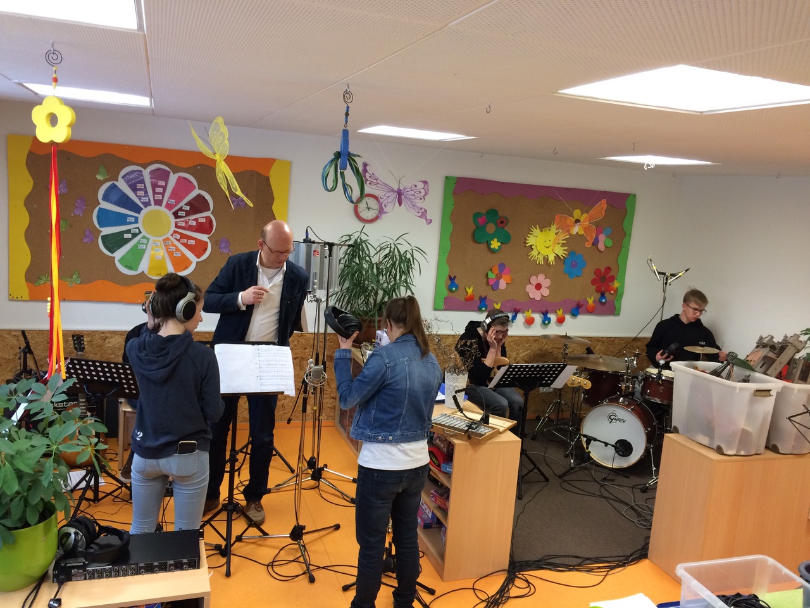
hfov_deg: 61.7
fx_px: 679
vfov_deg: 48.2
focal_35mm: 29
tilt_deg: -9.2
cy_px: 304
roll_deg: -4.7
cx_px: 405
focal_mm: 4.15
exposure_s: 1/33
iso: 80
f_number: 2.2
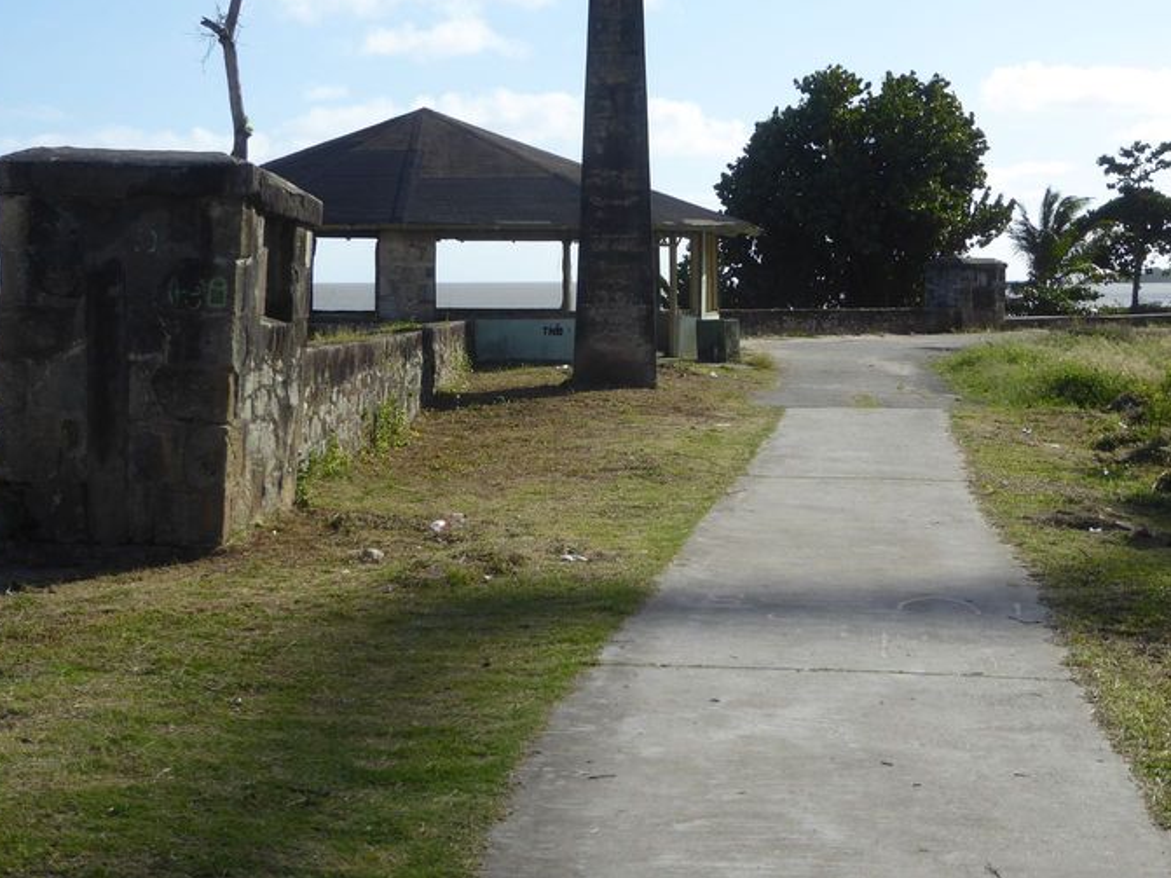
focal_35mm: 68
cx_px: 590
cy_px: 356
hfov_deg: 28.6
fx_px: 2300
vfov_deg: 21.6
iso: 80
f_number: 4.1
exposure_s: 1/640
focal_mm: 9.6
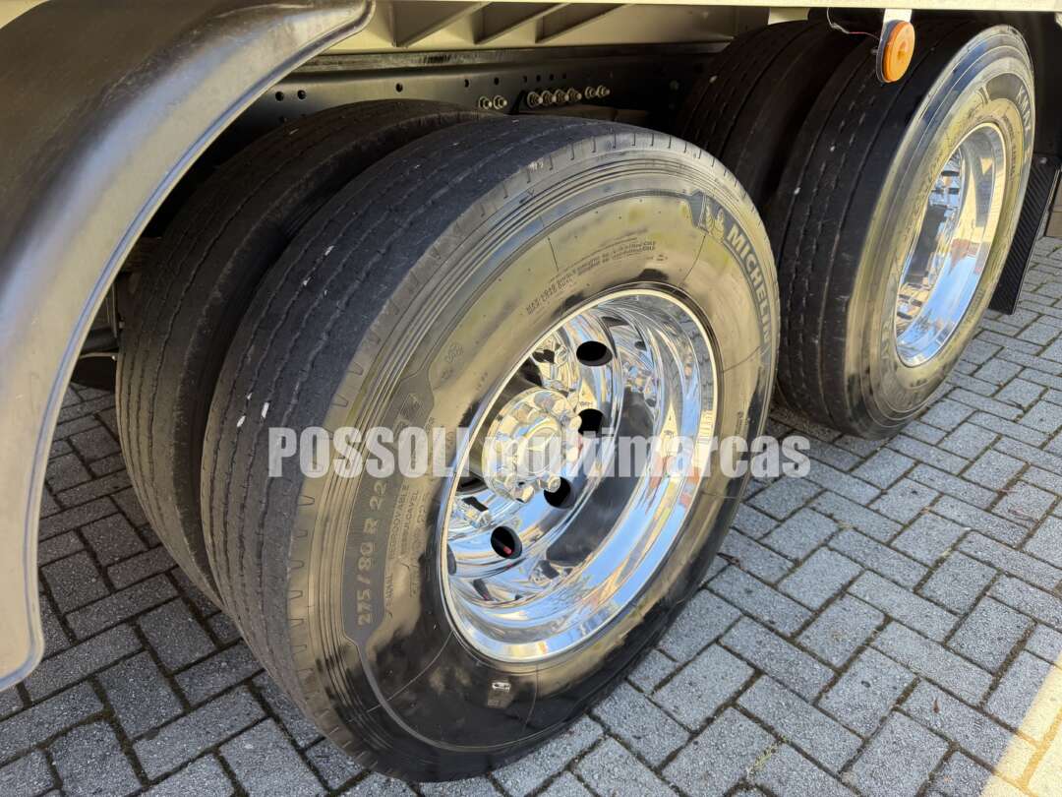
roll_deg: -2.7
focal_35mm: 24
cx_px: 531
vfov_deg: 56.8
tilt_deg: -25.4
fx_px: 736
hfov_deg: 71.6
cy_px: 398
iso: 100
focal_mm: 6.76
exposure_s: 1/323
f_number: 1.78
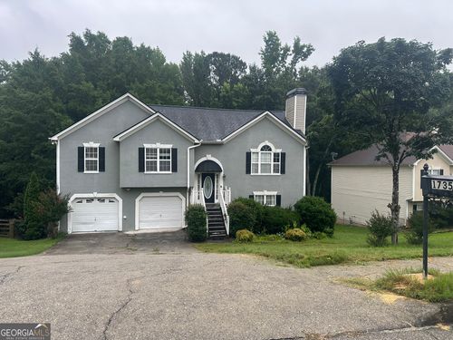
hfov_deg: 71.6
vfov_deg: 56.8
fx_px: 314
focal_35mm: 24
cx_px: 226
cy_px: 170
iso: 100
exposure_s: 1/121
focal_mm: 6.86
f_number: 1.78
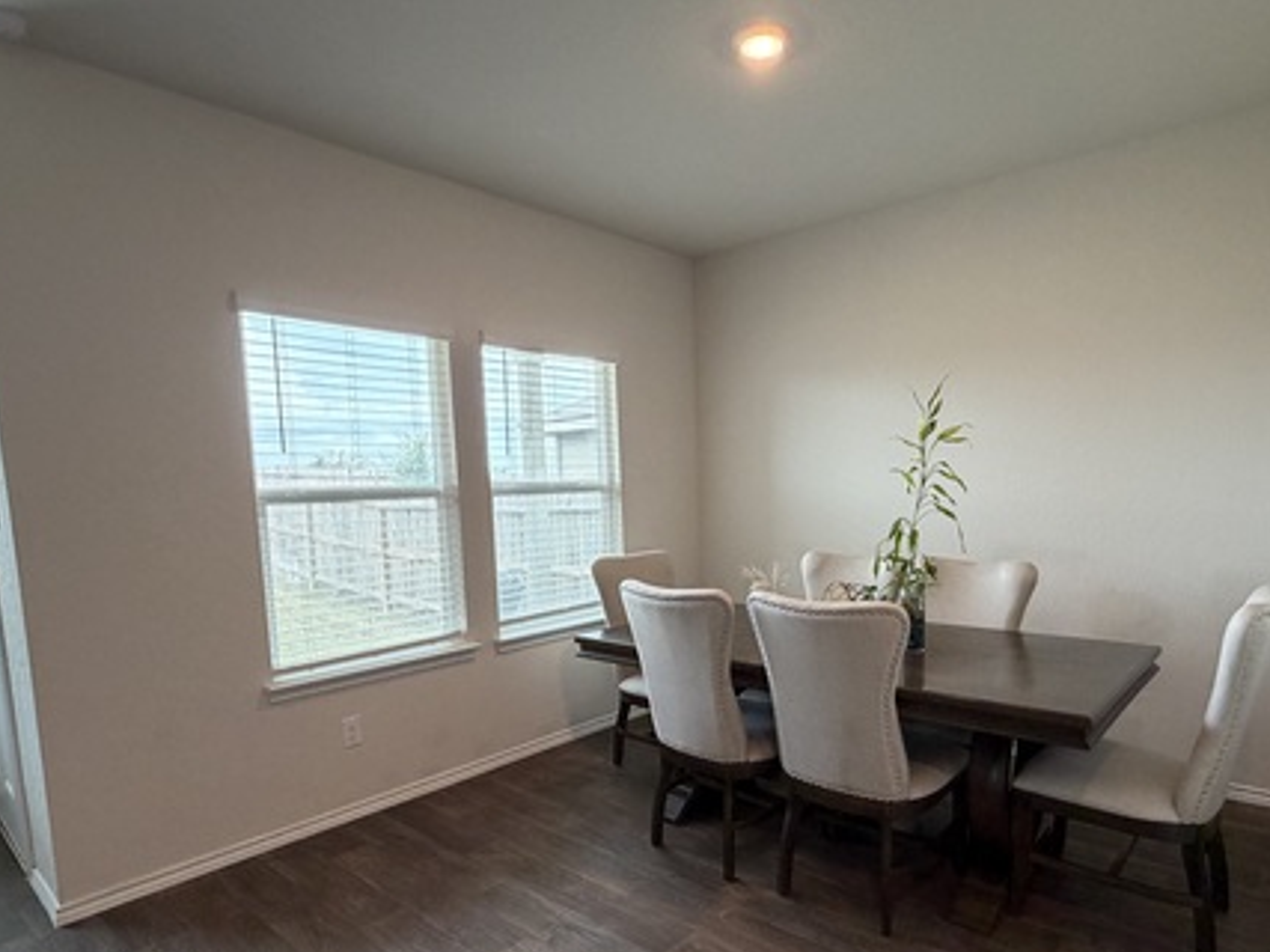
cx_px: 675
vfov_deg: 62.9
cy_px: 568
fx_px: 770
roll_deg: +2.3
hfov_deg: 78.9
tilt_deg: -6.1
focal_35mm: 21
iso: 320
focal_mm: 2.22
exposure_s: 1/120
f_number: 2.2
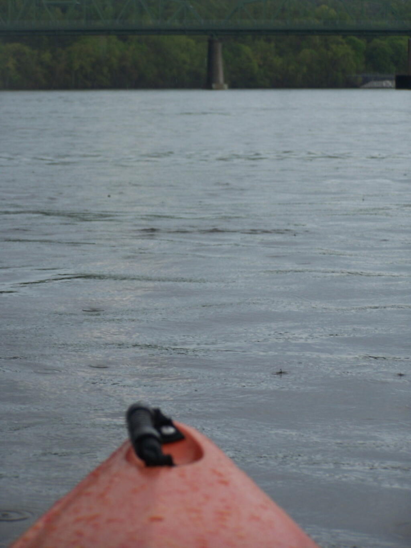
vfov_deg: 14.2
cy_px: 274
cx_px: 206
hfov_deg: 10.7
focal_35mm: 139
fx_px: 2200
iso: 80
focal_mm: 23.1
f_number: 3.2
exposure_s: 1/500
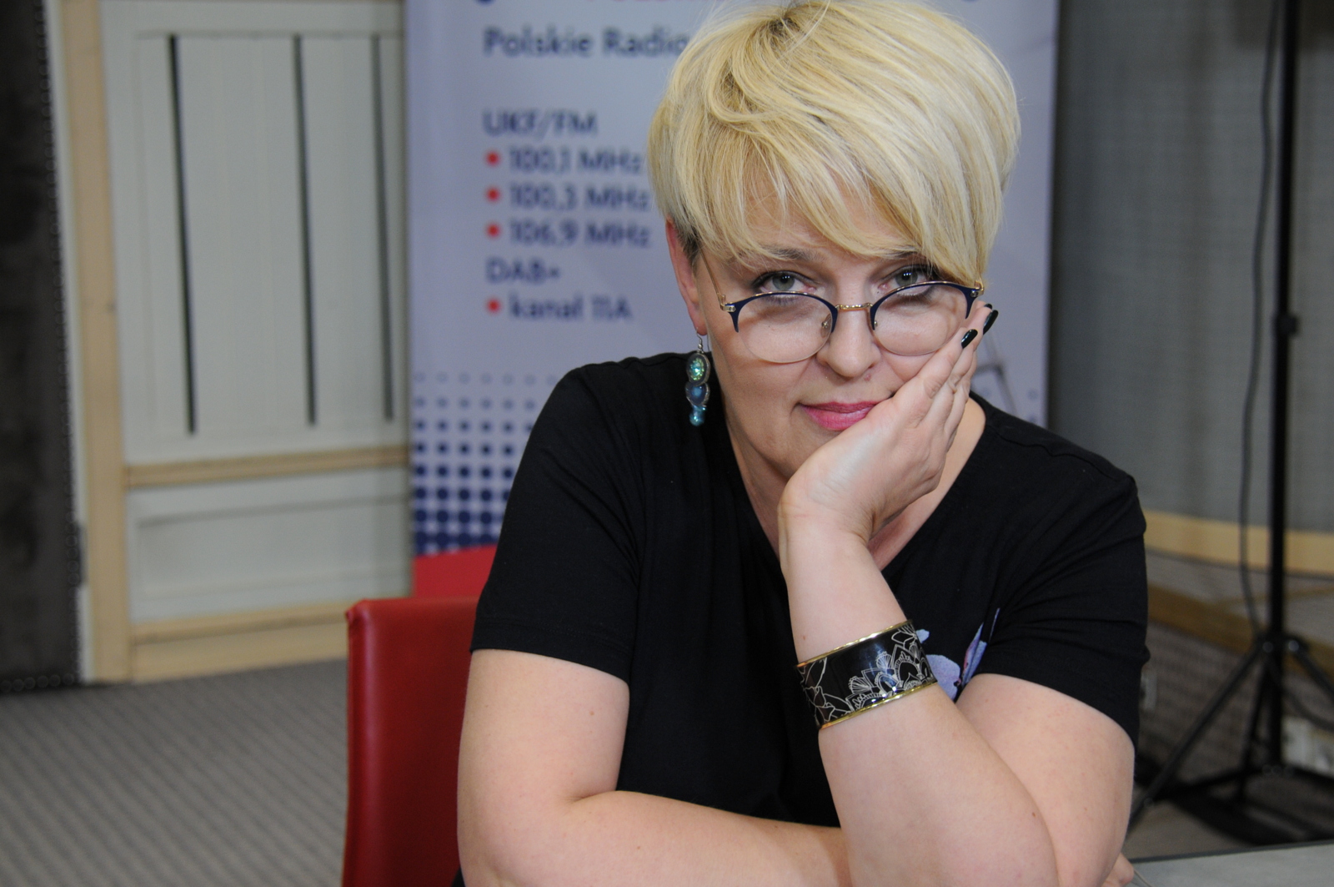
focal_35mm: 72
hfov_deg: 28.1
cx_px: 667
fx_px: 2665
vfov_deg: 18.9
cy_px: 444
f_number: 5.3
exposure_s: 1/30
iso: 500
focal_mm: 48
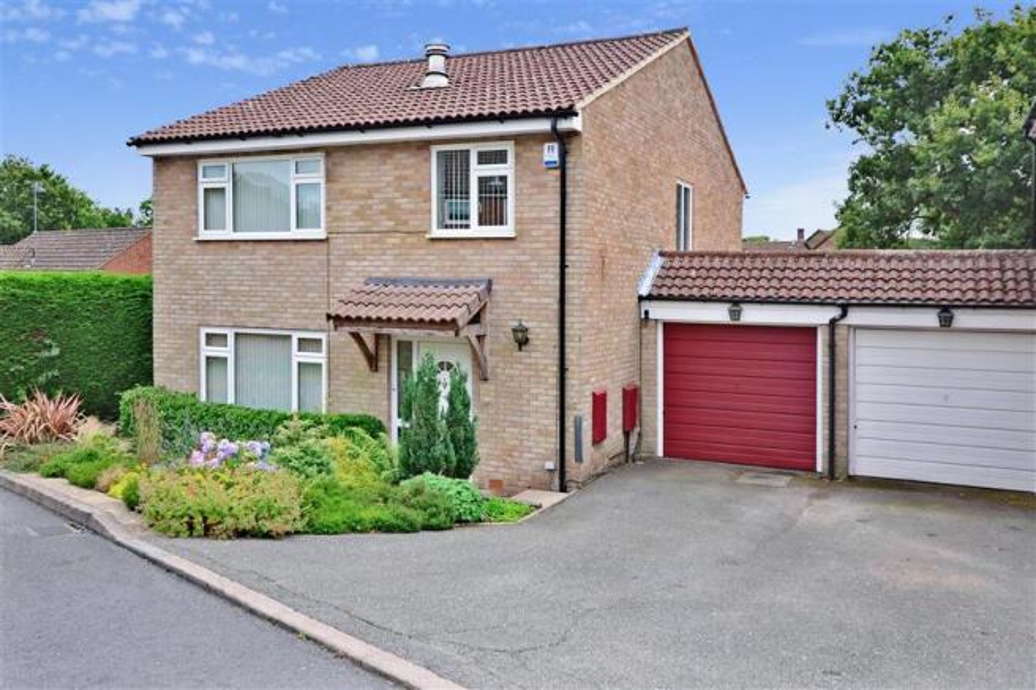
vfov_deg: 43.6
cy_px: 345
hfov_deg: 61.9
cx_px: 518
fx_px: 863
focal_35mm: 30
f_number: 5.6
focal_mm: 20
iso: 200
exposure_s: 1/250
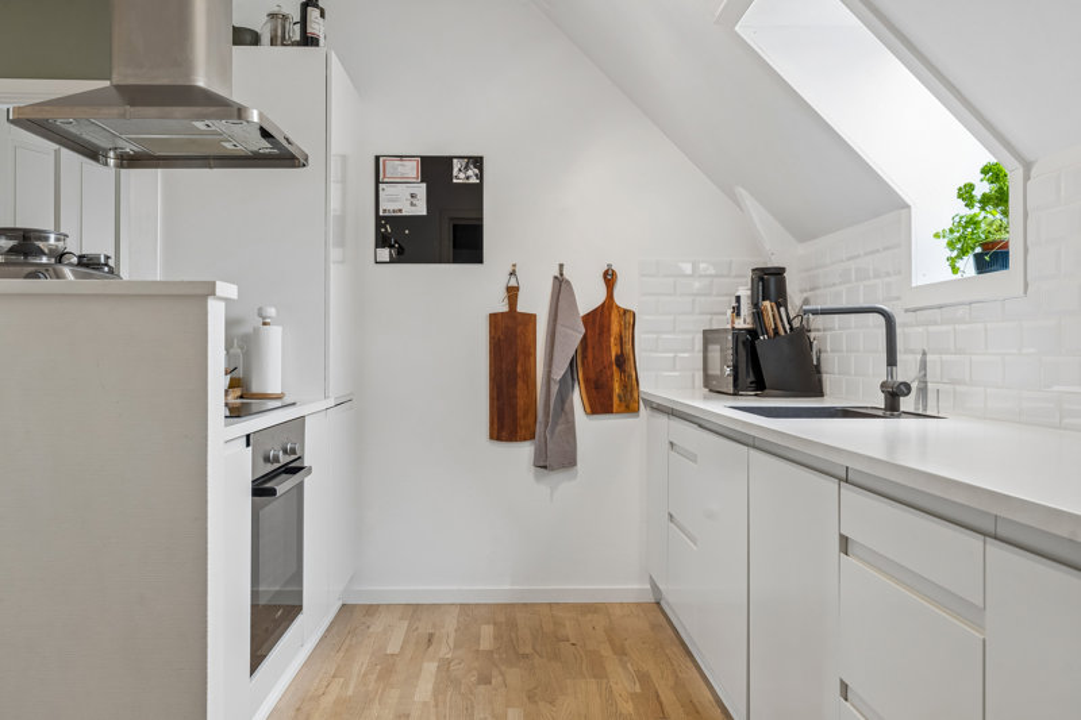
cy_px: 360
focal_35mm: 30
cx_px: 540
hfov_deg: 62.8
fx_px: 886
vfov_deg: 44.3
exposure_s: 1/6
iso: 200
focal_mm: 29.5
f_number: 8
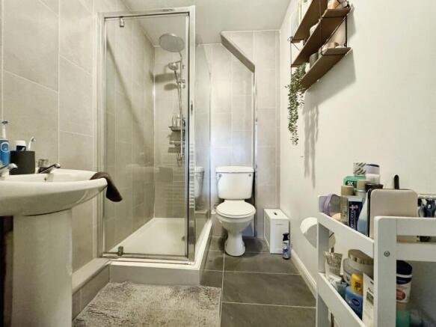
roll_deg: +0.1
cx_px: 218
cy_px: 164
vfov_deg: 85.7
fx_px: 176
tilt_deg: -1.2
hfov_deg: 102.1
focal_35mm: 14
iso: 640
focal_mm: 2.22
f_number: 2.2
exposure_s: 1/60
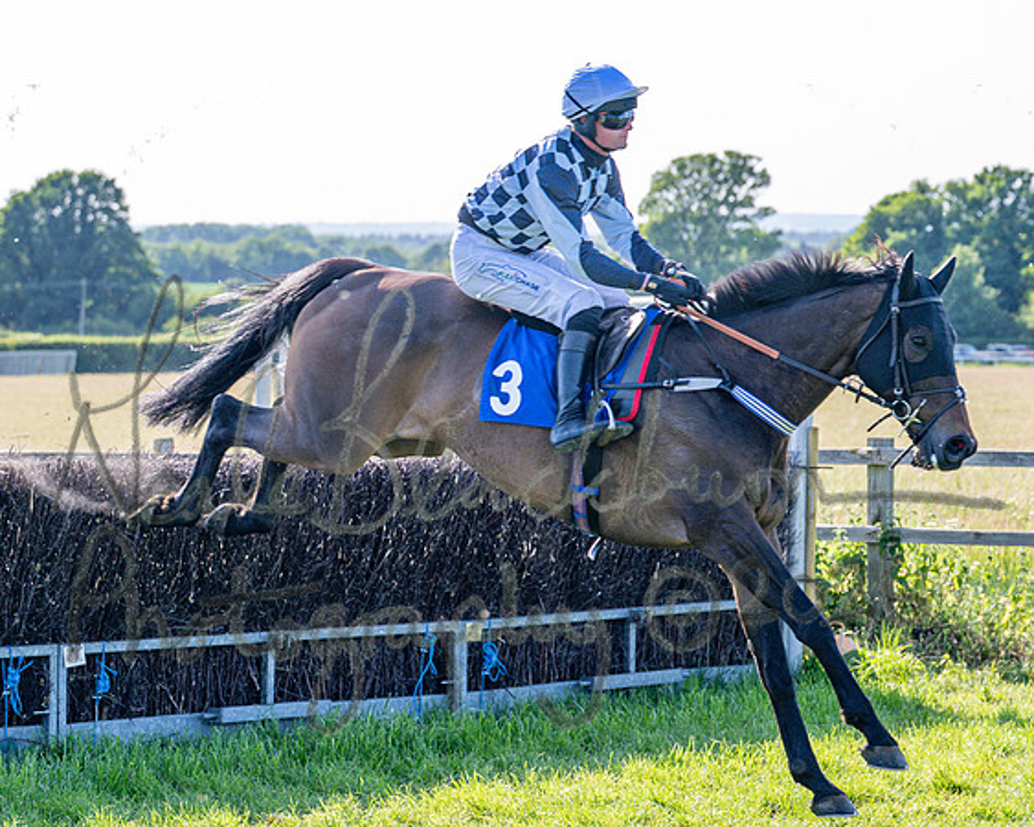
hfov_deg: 15.5
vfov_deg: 12.4
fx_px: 3808
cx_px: 484
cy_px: 409
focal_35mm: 124
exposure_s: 1/1250
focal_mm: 70
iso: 320
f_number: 4
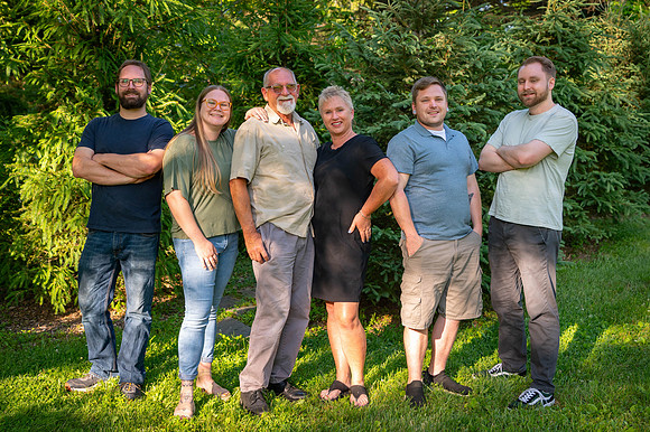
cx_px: 311
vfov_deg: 29.2
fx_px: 829
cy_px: 187
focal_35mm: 46
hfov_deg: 42.8
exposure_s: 1/640
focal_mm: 40
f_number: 4
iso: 800
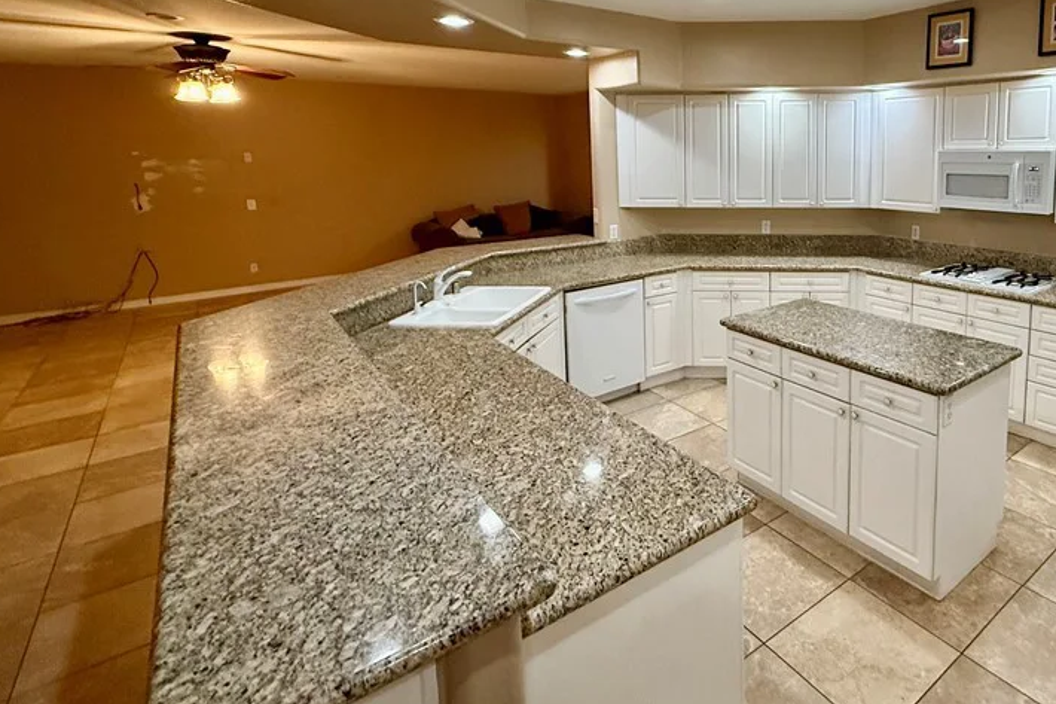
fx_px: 616
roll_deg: +0.3
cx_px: 741
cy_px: 223
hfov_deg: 77.4
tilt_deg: -7.5
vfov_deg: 57.9
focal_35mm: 21
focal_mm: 2.22
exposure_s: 1/120
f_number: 2.2
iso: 500
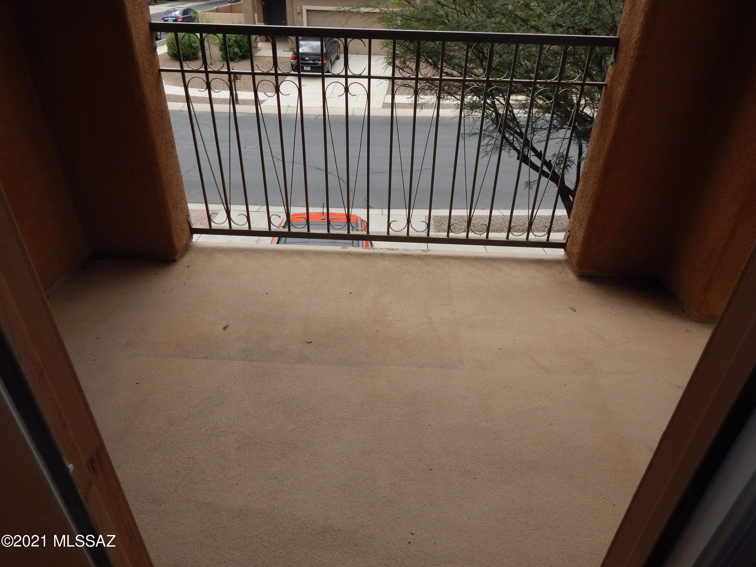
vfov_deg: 58.9
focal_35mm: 23
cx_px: 378
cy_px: 284
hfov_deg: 73.9
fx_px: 502
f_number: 3
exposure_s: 1/1000
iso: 125
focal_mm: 4
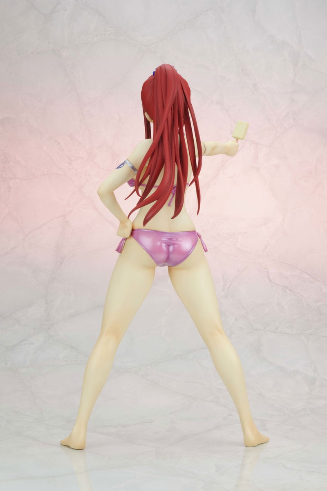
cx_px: 164
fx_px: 1158
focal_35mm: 85
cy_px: 246
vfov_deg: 23.9
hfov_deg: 16.1
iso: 100
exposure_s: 1/1.6
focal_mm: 85
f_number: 29
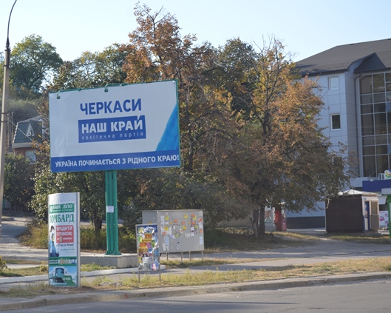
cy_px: 157
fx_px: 1083
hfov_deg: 20.5
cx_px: 164
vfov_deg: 16.4
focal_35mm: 94
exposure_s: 1/160
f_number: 6.3
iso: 100
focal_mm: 55
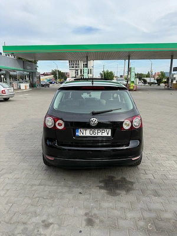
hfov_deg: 56.8
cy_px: 118
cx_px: 88
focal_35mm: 24
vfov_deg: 71.6
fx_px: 164
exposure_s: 1/1689
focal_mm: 6.76
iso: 80
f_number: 1.78
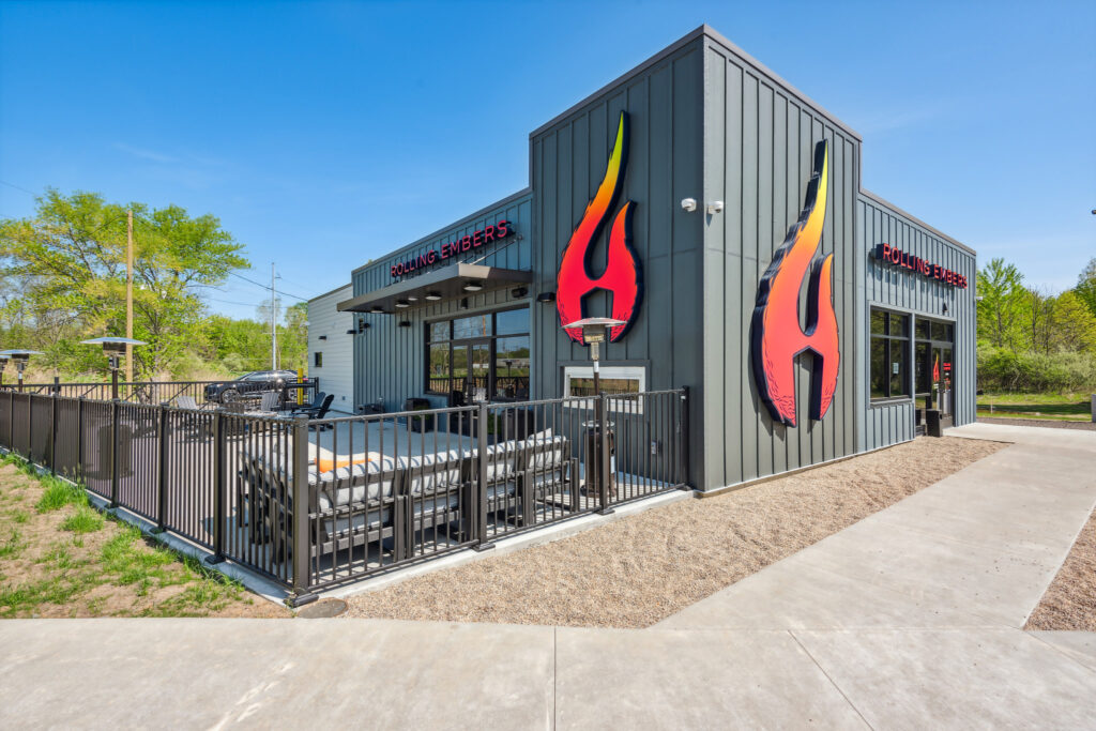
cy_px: 366
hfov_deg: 96.7
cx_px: 548
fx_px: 487
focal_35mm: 16
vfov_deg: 73.8
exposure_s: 1/125
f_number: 9.5
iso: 100
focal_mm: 16
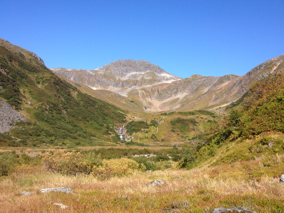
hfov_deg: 52.6
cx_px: 142
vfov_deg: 40.7
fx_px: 287
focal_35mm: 35
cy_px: 106
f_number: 2.4
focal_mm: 4.28
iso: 50
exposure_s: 1/1062
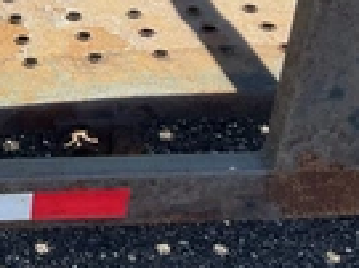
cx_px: -8
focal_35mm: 86
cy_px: -40
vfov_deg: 16.5
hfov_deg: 21.9
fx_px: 891
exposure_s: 1/383
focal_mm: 3
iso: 25
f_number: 1.8
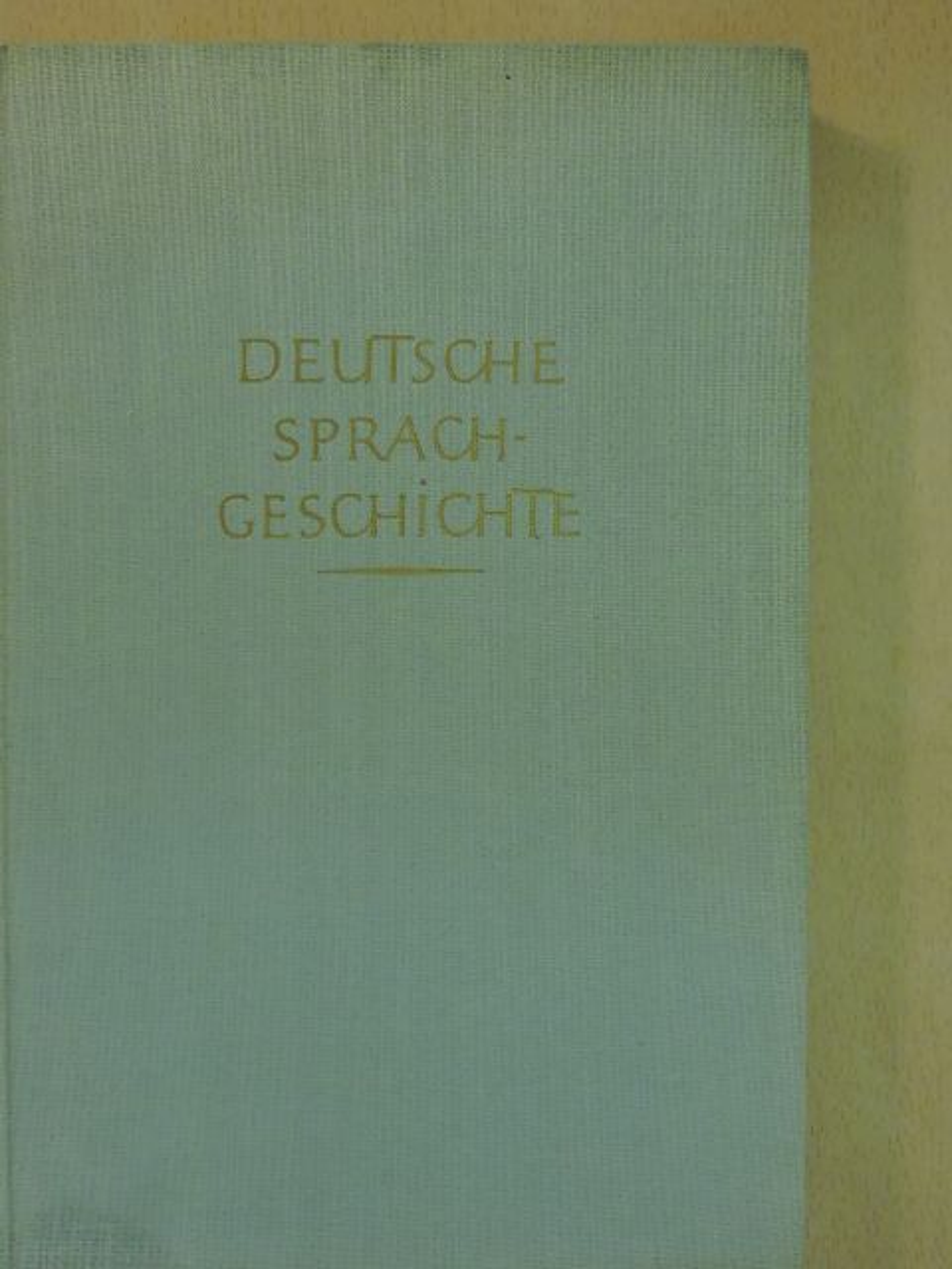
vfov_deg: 38.2
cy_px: 634
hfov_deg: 29.1
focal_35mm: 50
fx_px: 1833
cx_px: 476
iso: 1250
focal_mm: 9
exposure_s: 1/60
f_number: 4
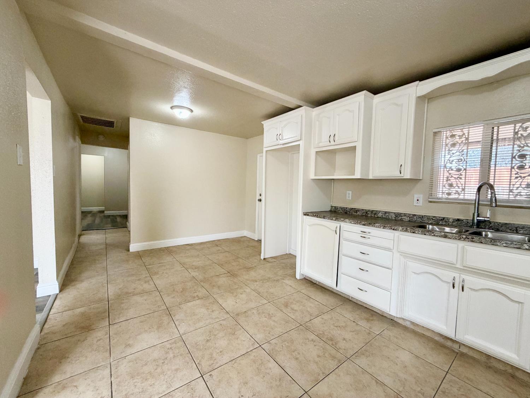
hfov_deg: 102.1
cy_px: 199
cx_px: 265
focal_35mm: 14
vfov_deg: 85.7
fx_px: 214
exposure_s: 1/121
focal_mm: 2.22
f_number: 2.2
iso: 250
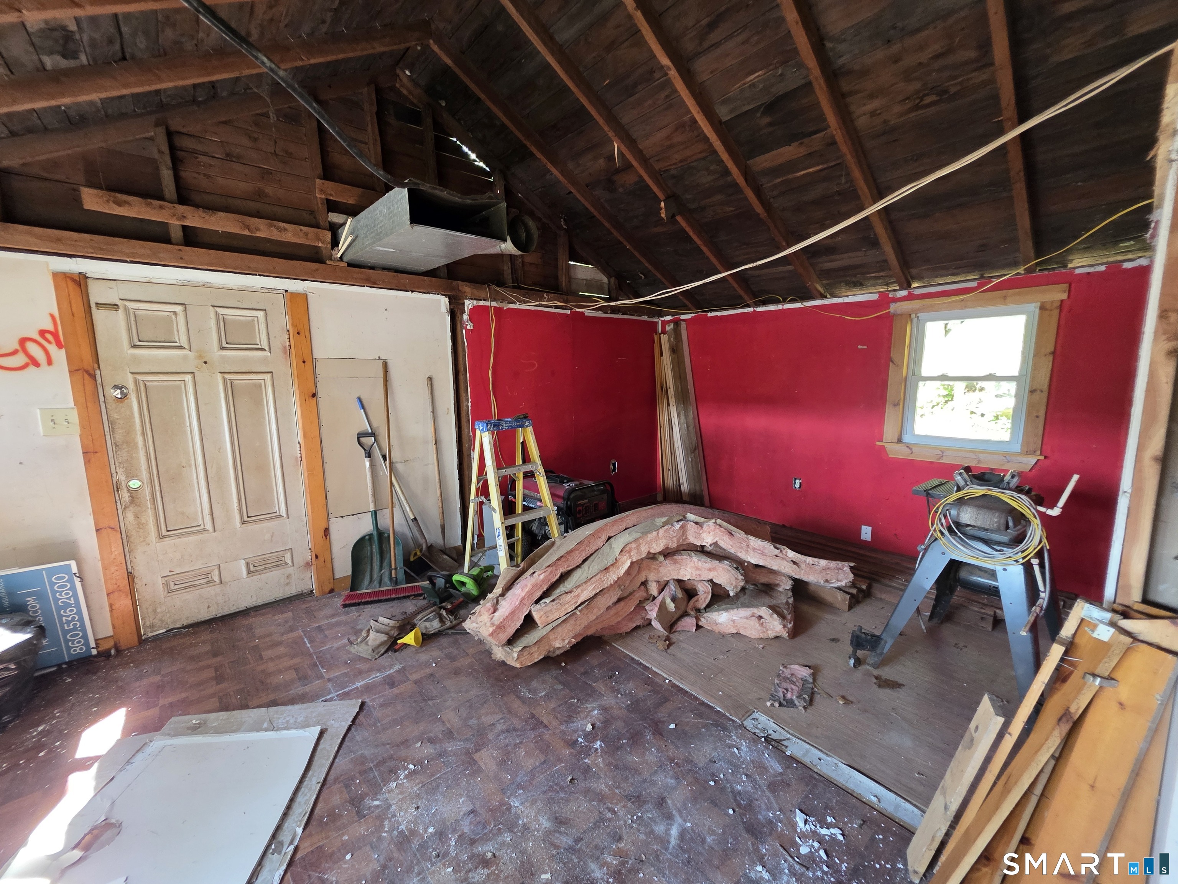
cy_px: 442
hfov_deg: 106.2
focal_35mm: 13
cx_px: 589
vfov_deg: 89.9
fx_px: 442
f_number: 1.9
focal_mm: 2.2
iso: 320
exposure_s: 1/60
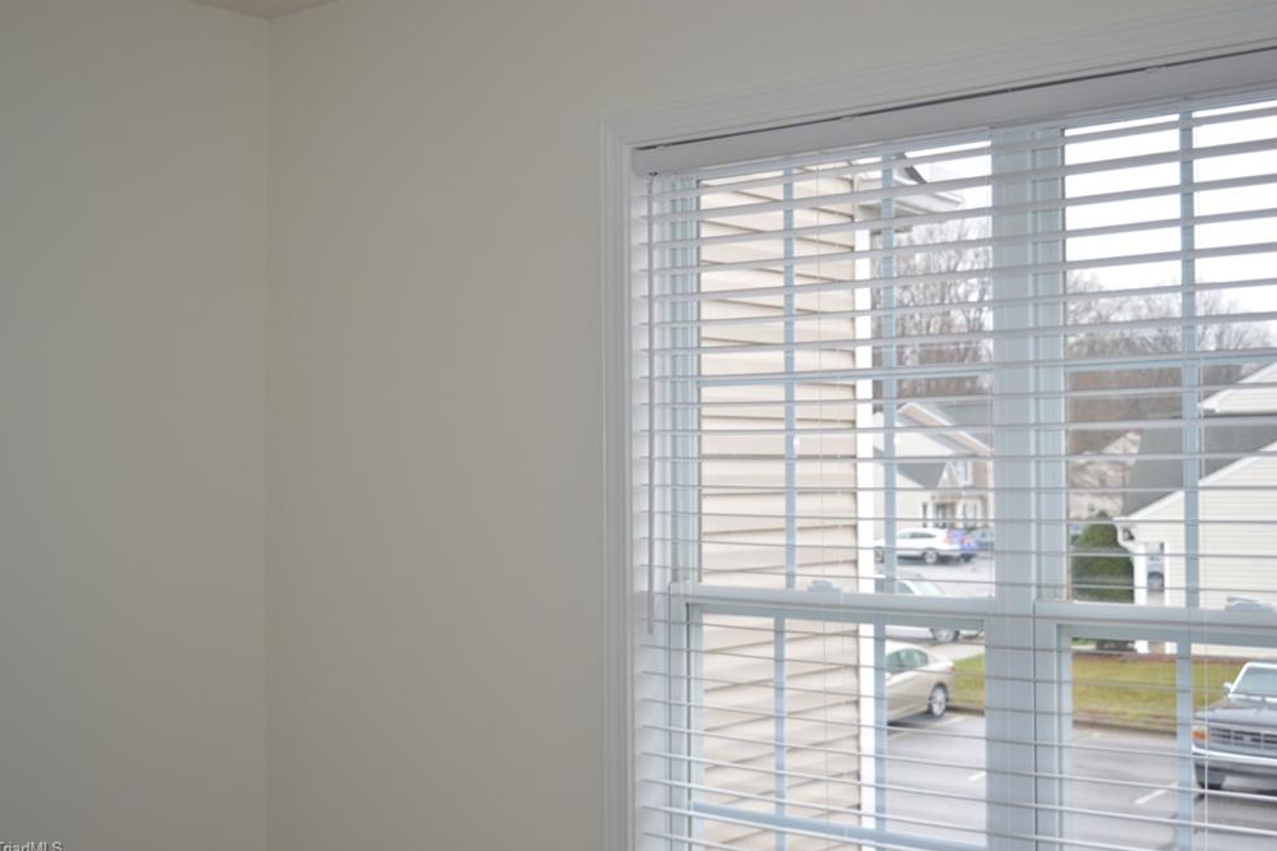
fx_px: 1685
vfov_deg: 28.3
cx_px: 629
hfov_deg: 41.5
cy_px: 426
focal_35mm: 48
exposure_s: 1/100
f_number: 4.2
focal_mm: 31
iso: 400
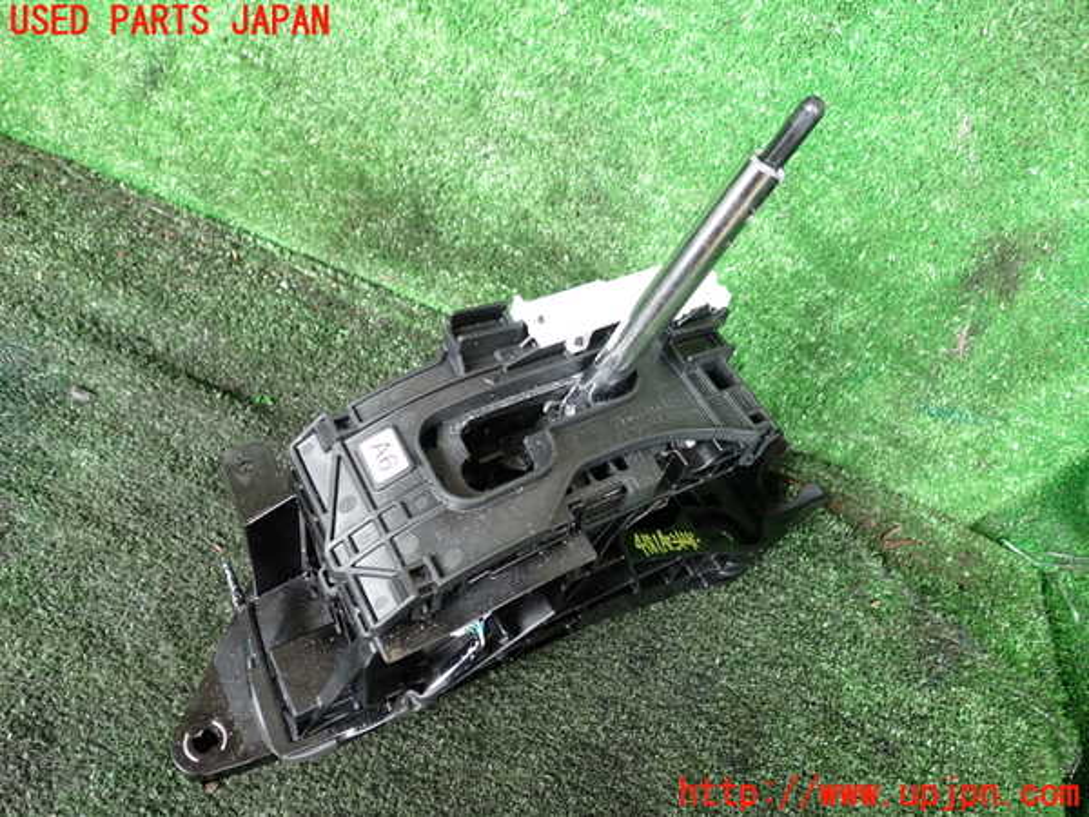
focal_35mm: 30
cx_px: 544
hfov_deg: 60.0
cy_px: 408
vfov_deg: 46.8
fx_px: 944
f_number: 2.3
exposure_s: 1/60
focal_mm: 5.4
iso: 200
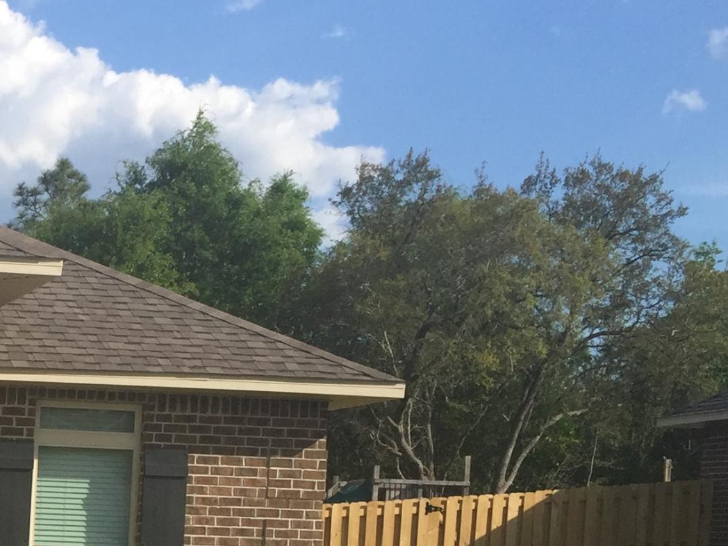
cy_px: 683
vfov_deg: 16.9
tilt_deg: -4.9
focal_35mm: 83
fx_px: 1746
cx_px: -238
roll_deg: -2.5
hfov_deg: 21.2
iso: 32
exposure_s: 1/2083
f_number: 2.2
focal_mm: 4.15
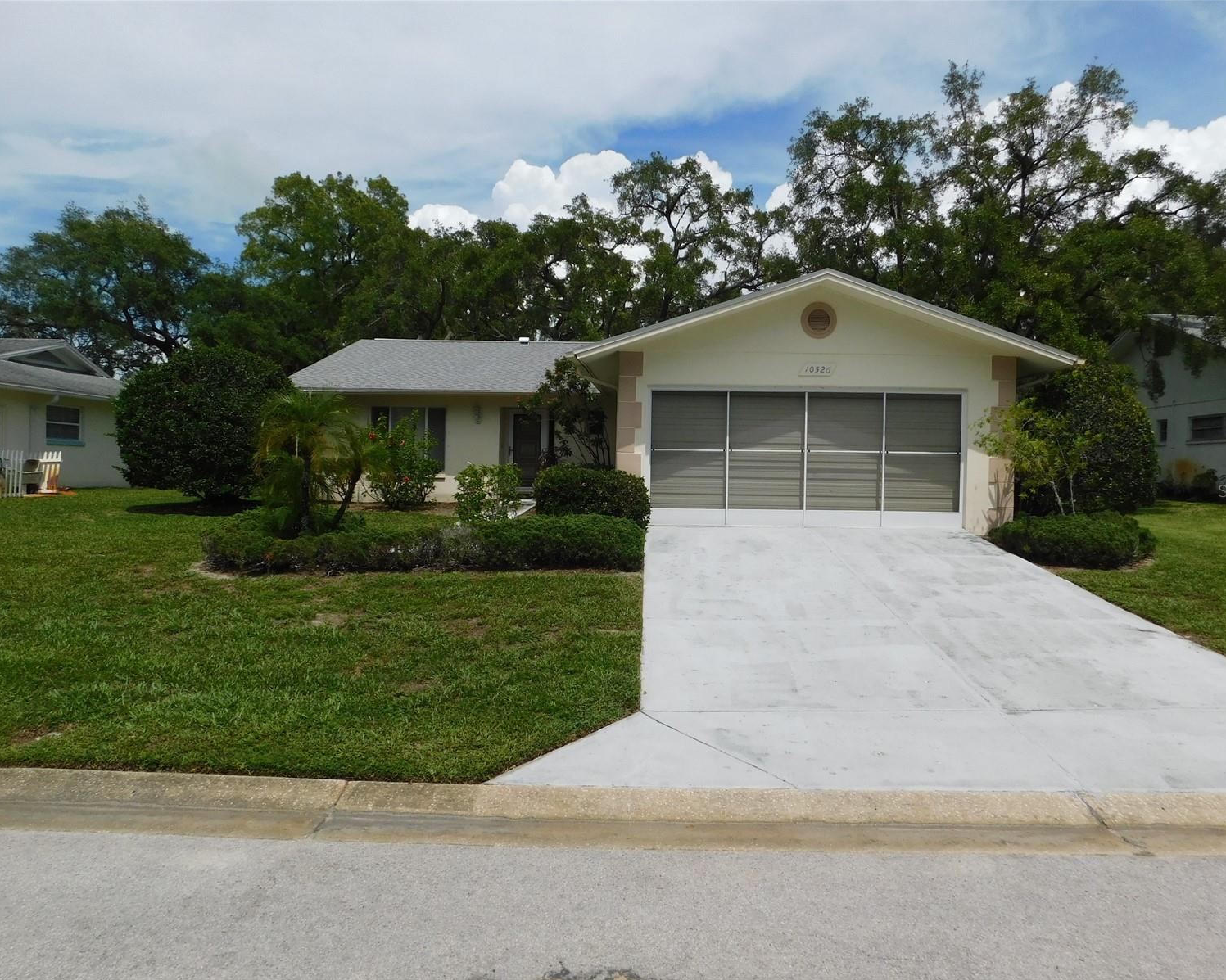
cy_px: 490
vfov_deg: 58.8
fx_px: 871
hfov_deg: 70.3
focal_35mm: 24
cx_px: 640
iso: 125
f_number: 6
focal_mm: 4
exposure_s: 1/1000
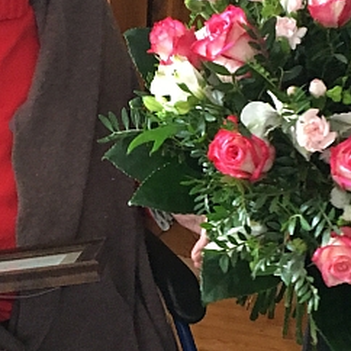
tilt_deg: -26.6
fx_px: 1136
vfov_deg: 17.5
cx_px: 136
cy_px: 227
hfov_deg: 17.5
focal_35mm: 99
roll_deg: -0.9
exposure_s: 1/33
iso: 200
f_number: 2.2
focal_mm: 4.15
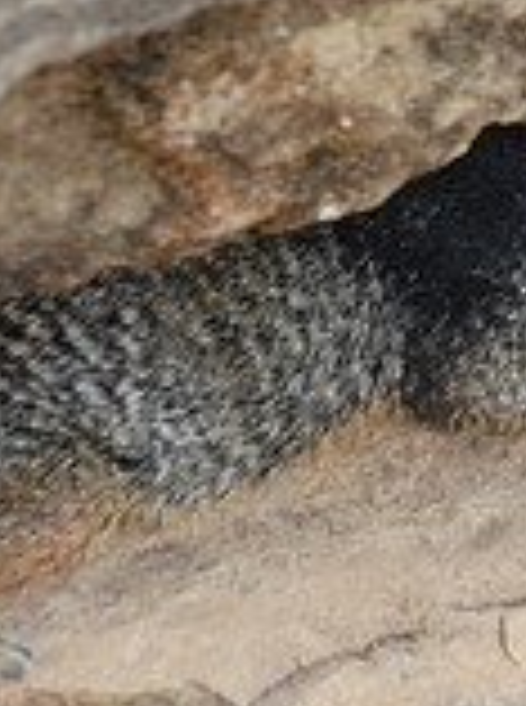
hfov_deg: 1.4
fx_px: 21747
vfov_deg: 1.9
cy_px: 391
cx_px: 396
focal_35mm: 1069
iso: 400
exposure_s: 1/320
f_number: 6.3
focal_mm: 200
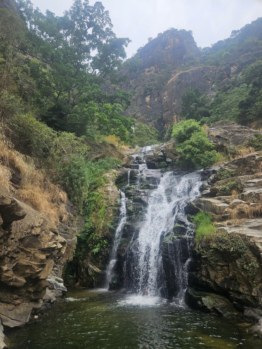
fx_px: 232
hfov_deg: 58.9
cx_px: 131
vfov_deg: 73.9
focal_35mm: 23
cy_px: 174
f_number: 1.8
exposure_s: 1/1304
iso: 25
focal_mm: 5.4
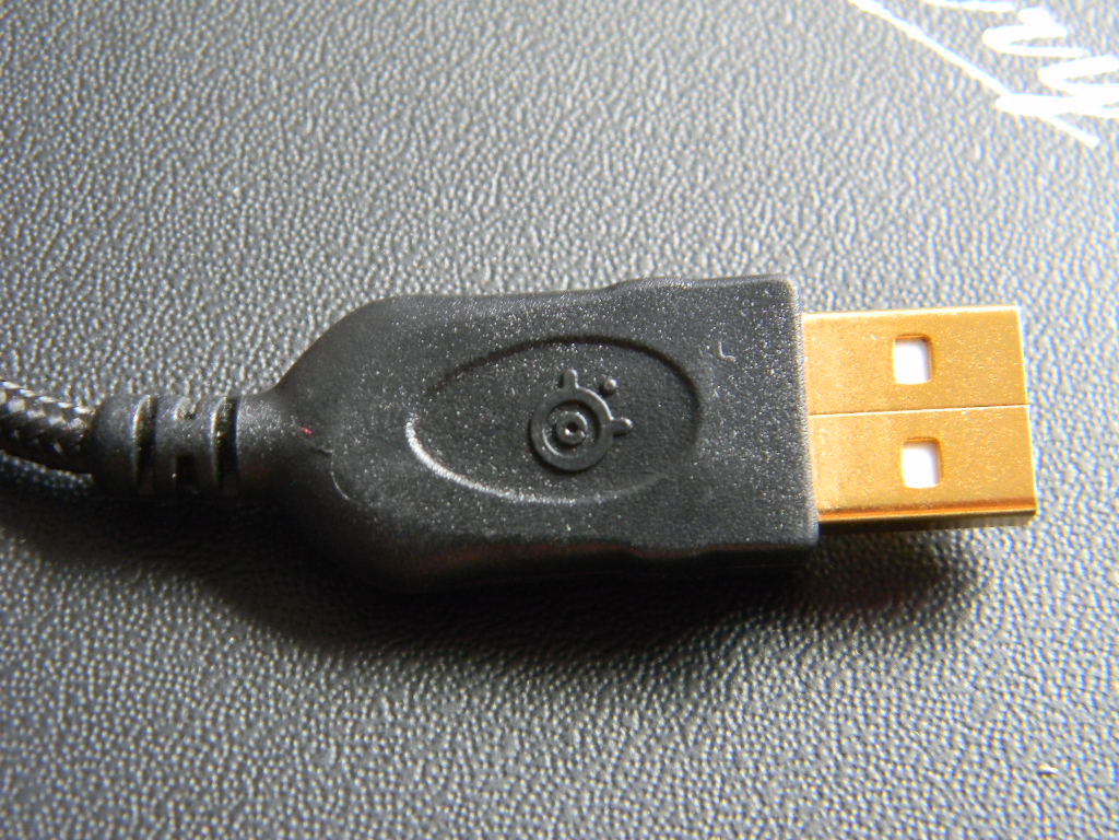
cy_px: 420
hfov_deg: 29.0
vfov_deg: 21.9
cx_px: 560
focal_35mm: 67
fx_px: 2166
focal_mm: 12.2
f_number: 4.3
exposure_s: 1/30
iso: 349
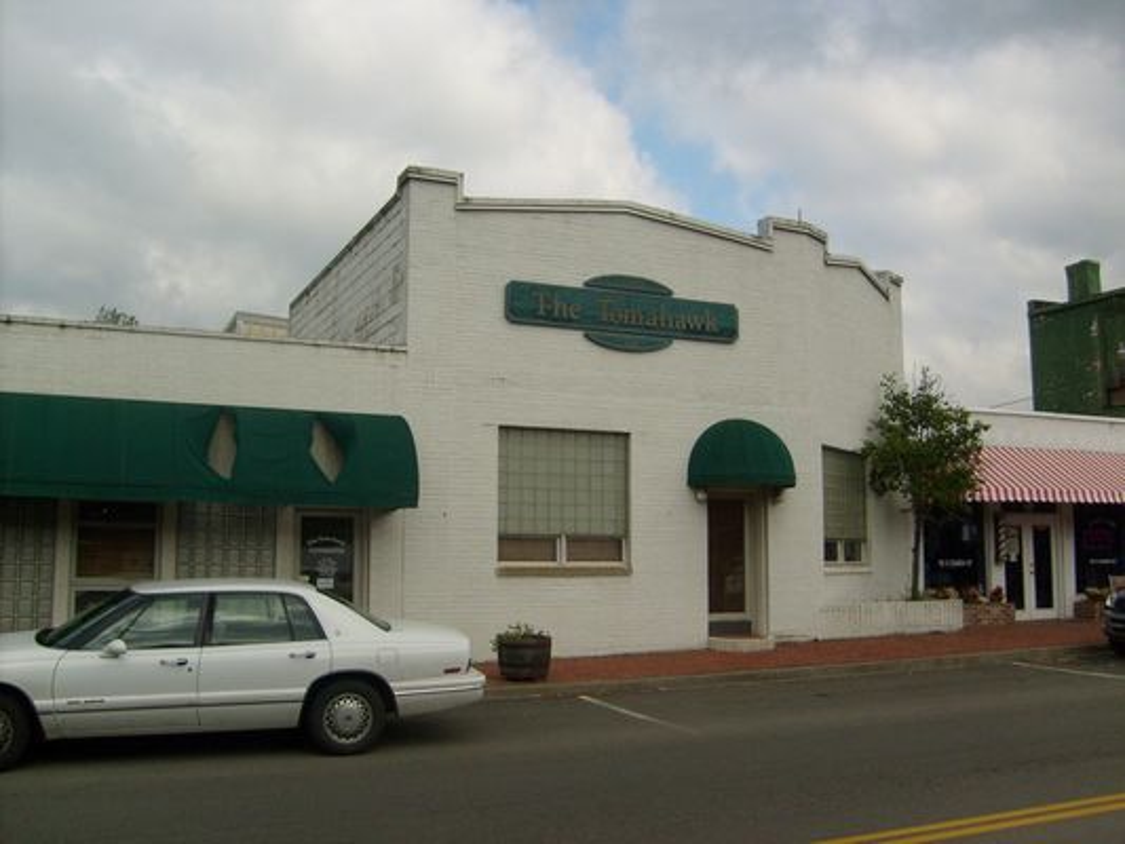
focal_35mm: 35
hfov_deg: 52.6
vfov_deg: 40.7
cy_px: 422
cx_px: 562
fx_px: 1138
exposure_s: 1/350
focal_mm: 5.8
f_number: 7.1
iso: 80
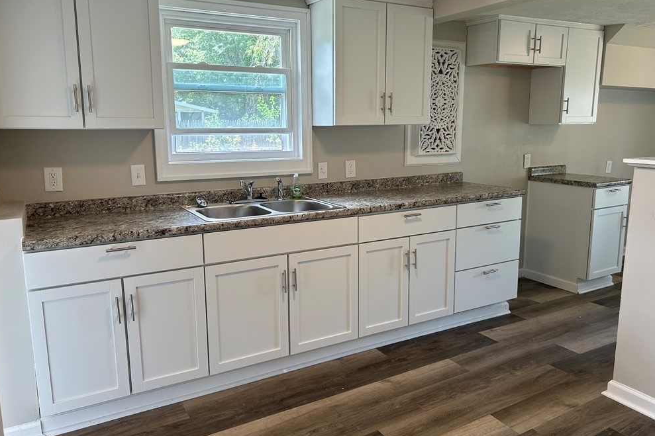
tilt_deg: -10.1
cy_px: 215
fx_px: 509
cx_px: 332
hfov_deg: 65.5
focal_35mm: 28
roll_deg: +0.4
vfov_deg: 46.4
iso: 64
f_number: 1.5
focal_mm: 5.7
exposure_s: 1/120
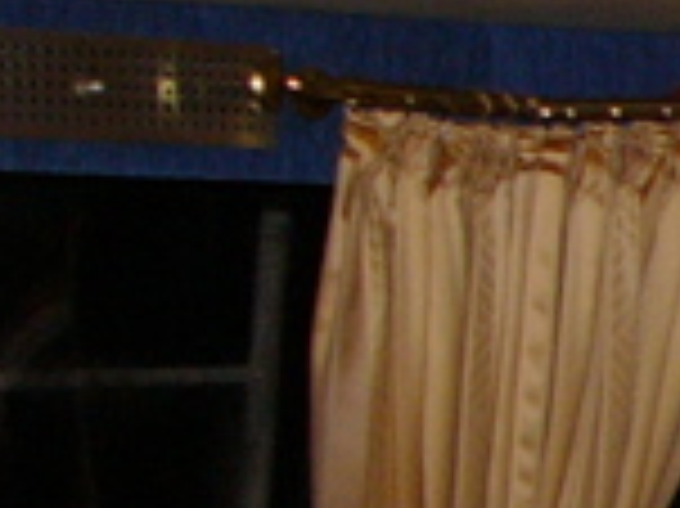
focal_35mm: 191
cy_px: 477
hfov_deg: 9.1
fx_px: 3749
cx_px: 1720
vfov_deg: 7.7
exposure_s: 1/80
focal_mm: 6
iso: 150
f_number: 2.8
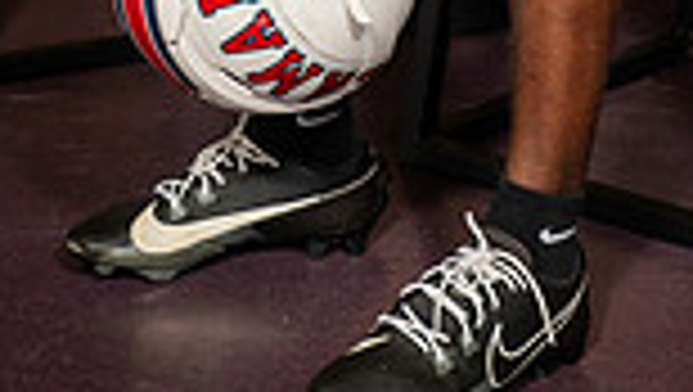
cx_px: 477
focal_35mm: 159
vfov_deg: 7.3
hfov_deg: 13.5
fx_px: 2925
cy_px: -491
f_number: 7.1
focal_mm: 52
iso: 800
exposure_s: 1/250
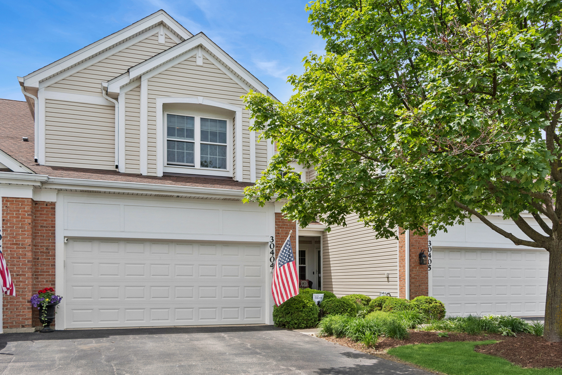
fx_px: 468
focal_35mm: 30
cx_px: 281
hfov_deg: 61.9
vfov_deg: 43.6
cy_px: 188
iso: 250
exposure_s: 1/500
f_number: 8
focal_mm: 20
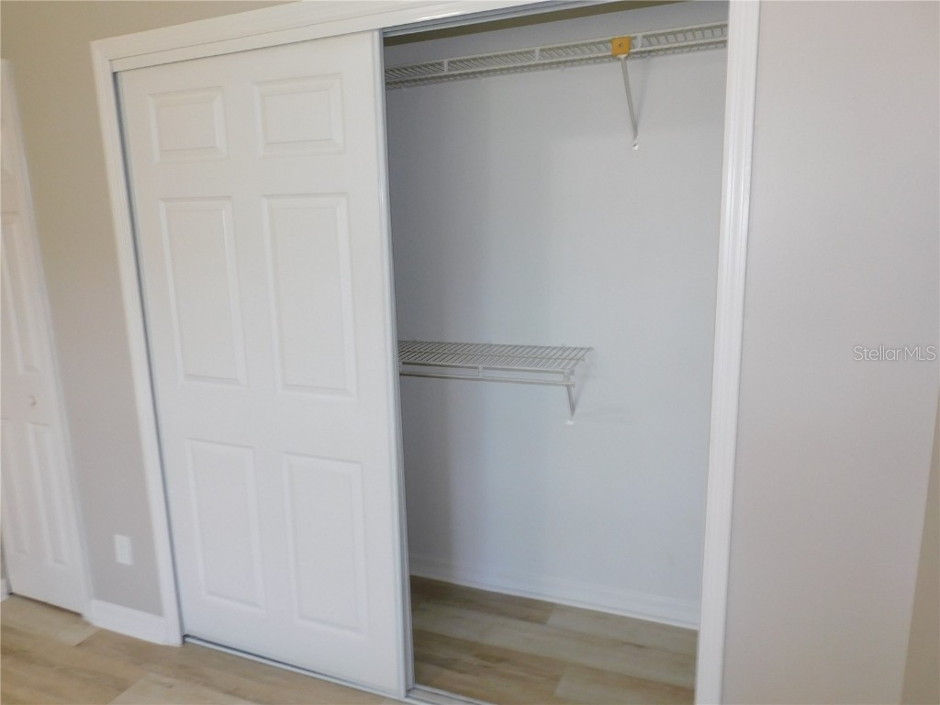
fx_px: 652
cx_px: 470
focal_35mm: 24
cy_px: 352
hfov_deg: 71.6
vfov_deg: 56.8
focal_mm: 4.3
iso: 180
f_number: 3.3
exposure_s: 1/30
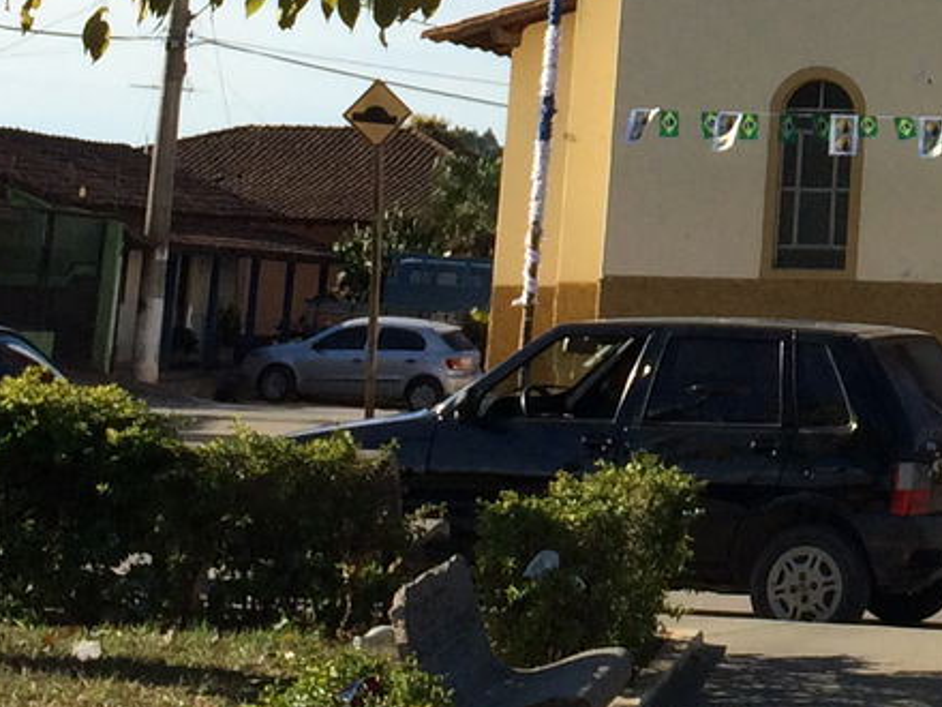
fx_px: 3565
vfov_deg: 10.8
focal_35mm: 131
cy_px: -409
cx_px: 1244
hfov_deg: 14.4
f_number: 2.2
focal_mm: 4.12
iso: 32
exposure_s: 1/1953
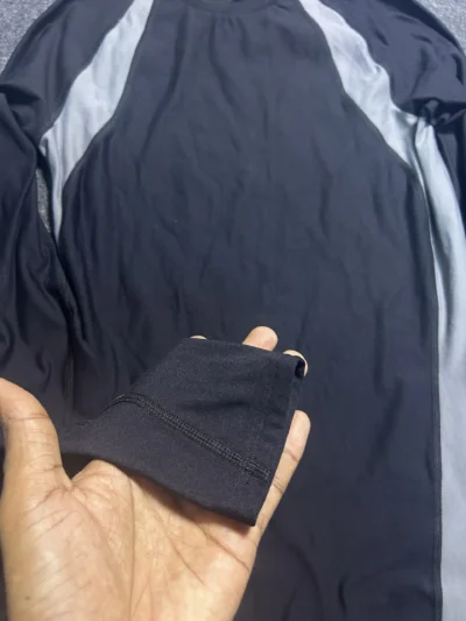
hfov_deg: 53.1
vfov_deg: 67.3
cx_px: 233
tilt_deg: -57.1
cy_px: 310
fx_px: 466
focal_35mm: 26
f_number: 1.5
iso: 400
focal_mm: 5.7
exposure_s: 1/50
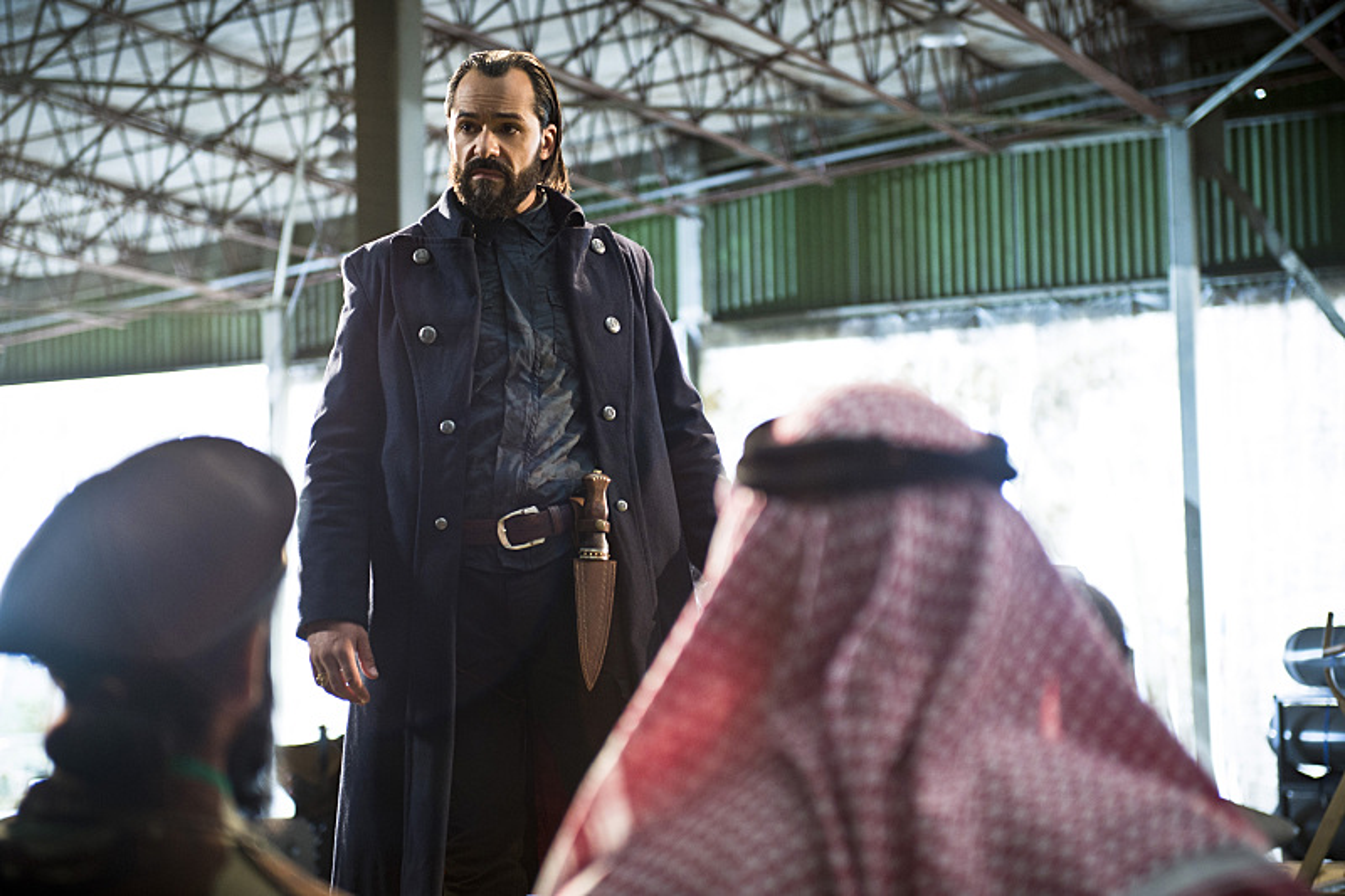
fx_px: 2615
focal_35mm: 70
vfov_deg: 19.4
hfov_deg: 28.8
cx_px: 672
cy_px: 448
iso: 1000
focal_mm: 70
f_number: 2.8
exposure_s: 1/160
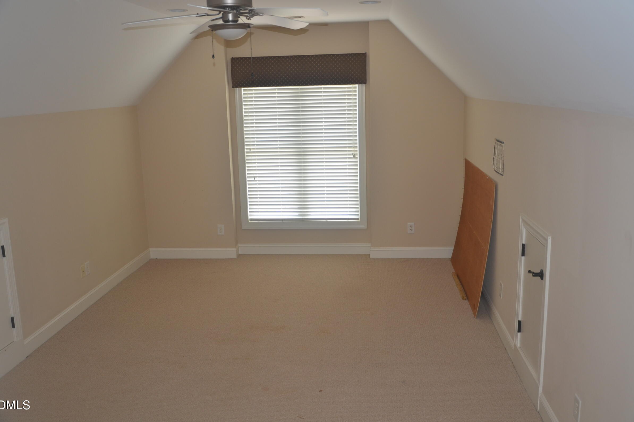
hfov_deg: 55.8
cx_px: 323
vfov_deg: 38.9
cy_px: 208
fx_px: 599
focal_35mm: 34
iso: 320
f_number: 3.8
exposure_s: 1/60
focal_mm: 22
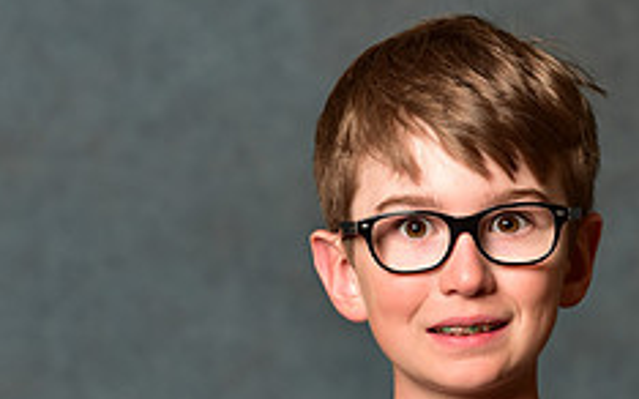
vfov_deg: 3.1
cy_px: 563
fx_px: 7467
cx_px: 452
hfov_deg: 4.9
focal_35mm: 429
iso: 250
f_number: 4.5
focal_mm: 170
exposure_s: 1/250
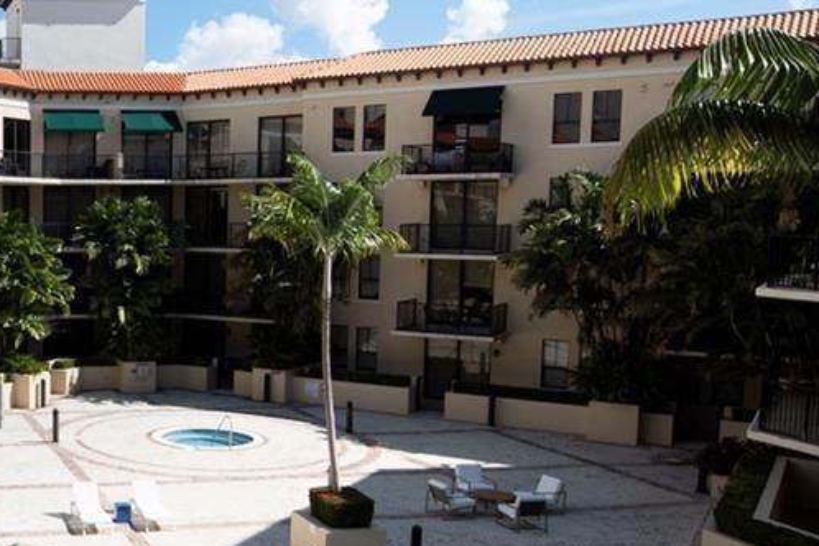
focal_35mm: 45
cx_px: -21
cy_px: 312
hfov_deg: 38.2
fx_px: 1024
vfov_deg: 29.8
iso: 200
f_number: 5
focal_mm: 14
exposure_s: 1/1250
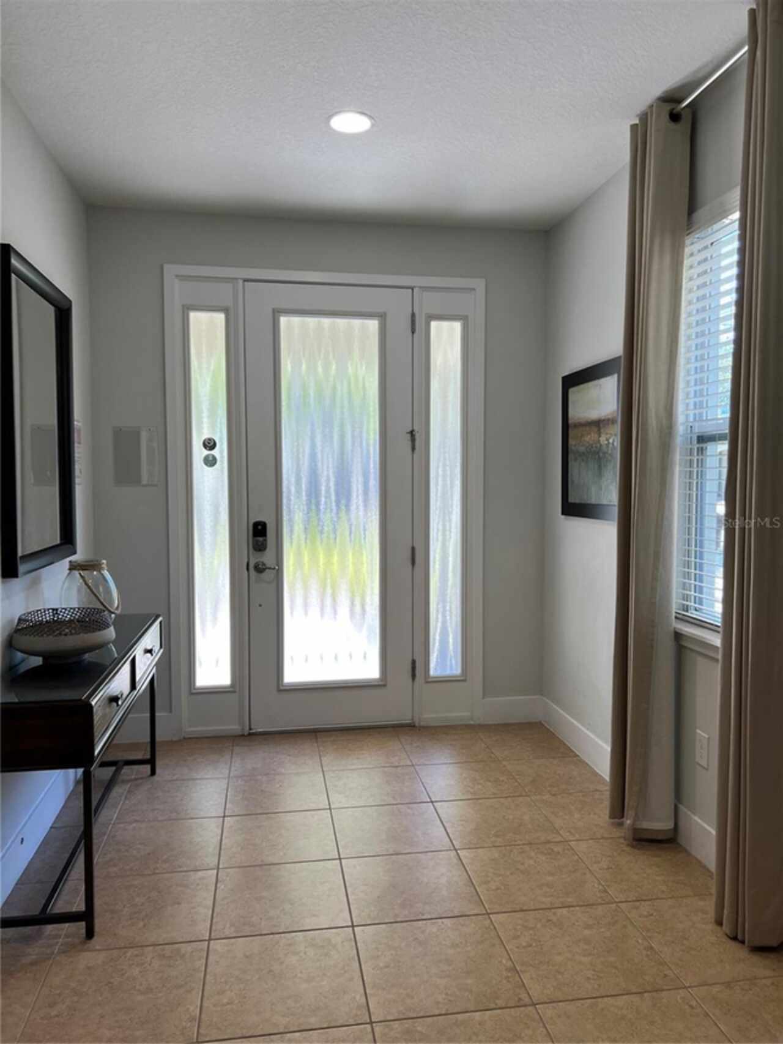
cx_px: 392
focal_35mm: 26
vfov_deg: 67.3
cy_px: 522
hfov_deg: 53.1
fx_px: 784
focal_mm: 5.7
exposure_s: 1/120
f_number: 1.5
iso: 40
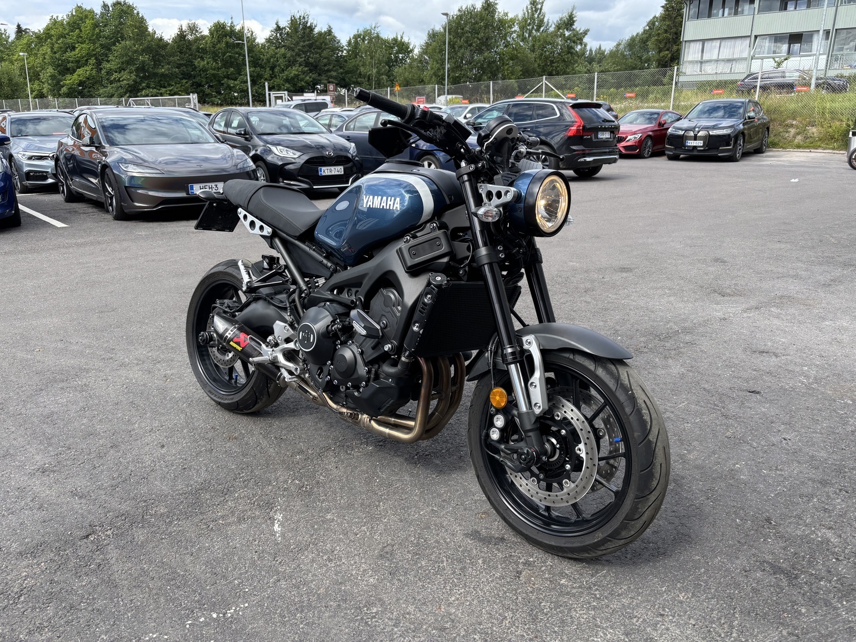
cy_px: 321
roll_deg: -0.7
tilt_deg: -17.7
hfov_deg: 67.3
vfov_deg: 53.1
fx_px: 643
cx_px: 428
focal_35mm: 26
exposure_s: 1/970
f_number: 1.6
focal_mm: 5.96
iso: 50
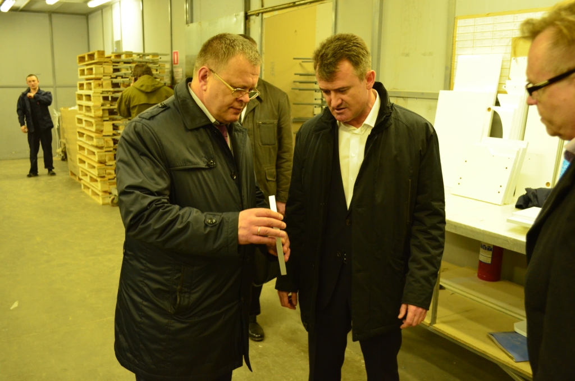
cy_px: 190
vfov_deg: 39.8
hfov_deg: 57.3
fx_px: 526
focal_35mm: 33
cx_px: 288
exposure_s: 1/30
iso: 1800
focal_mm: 22
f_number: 3.8
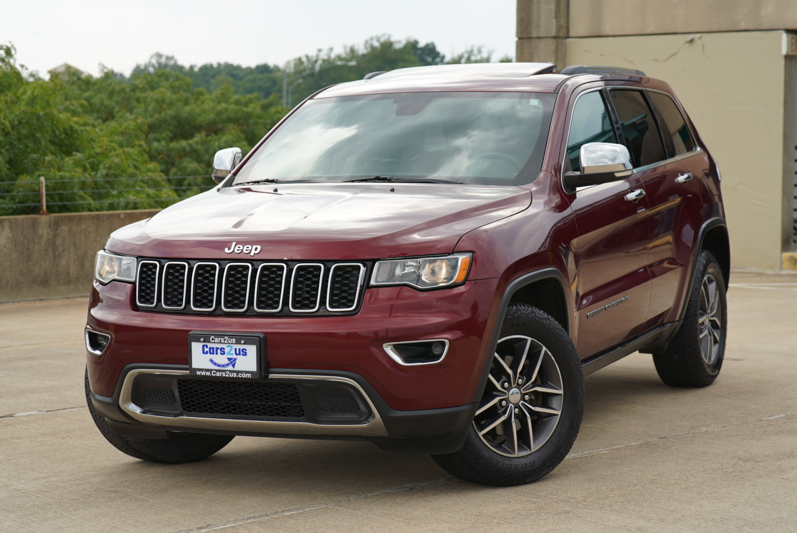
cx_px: 398
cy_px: 266
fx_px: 1883
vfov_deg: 16.1
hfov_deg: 23.9
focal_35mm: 85
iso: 100
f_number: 4.5
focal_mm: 85
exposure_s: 1/200
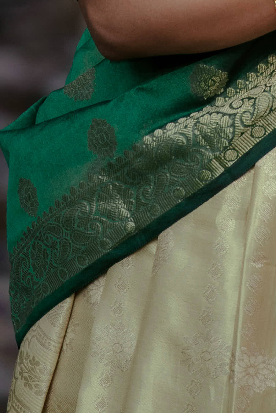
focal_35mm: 598
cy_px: -319
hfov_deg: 2.3
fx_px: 6878
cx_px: 401
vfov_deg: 3.4
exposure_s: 1/1600
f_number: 2.8
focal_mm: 135
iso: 250
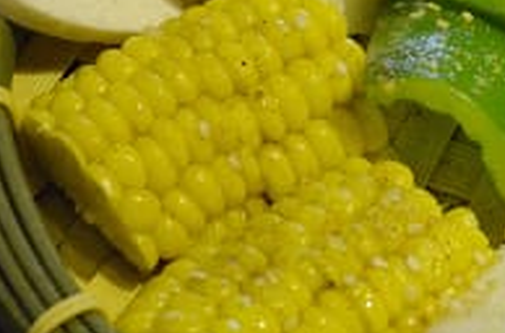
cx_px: 423
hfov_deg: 12.0
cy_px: 104
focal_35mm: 172
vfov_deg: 7.9
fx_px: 2400
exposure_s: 1/40
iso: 3200
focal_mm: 35
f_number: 5
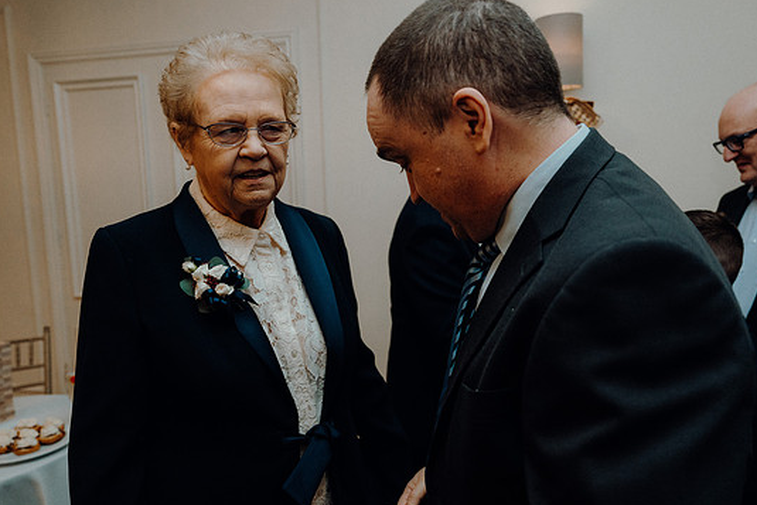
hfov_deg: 69.3
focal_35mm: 26
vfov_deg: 49.6
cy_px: 265
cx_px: 408
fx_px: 547
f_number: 3.5
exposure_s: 1/200
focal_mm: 24
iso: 2500
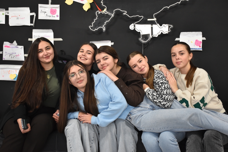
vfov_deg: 26.5
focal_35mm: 51
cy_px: 76
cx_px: 114
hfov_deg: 38.9
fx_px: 323
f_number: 4.5
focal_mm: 34
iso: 1600
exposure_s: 1/80
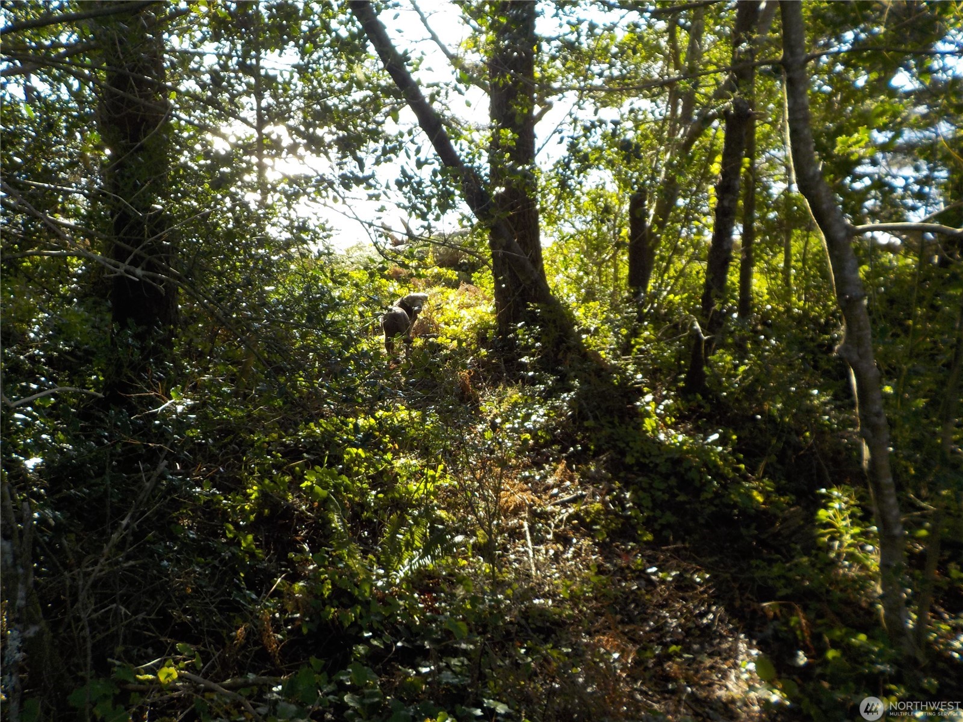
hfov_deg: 60.0
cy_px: 361
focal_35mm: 30
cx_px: 482
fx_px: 835
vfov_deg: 46.8
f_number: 3.3
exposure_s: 1/160
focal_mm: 4.1
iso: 125
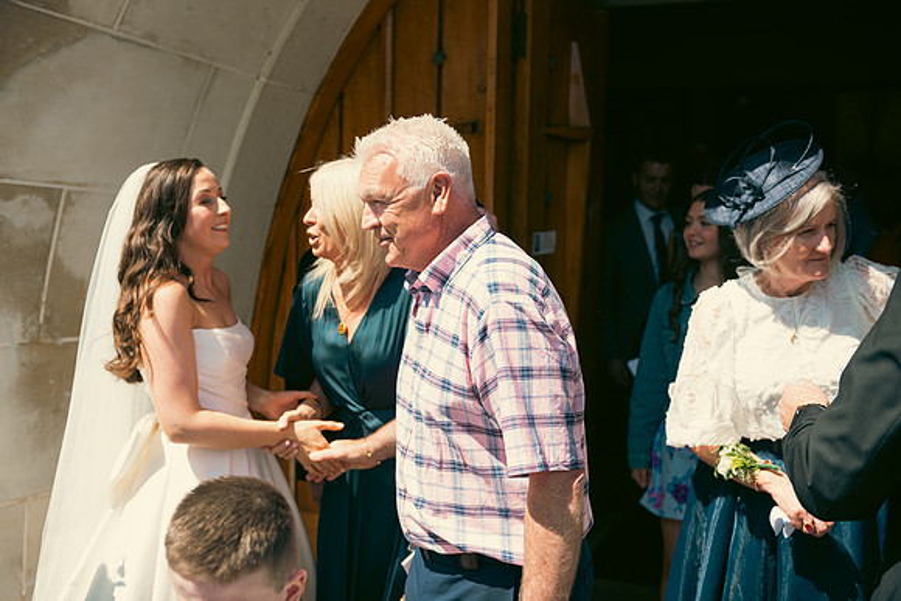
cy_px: 300
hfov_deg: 48.4
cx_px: 450
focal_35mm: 40
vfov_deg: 33.4
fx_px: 1001
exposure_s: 1/800
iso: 100
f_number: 3.5
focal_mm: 40
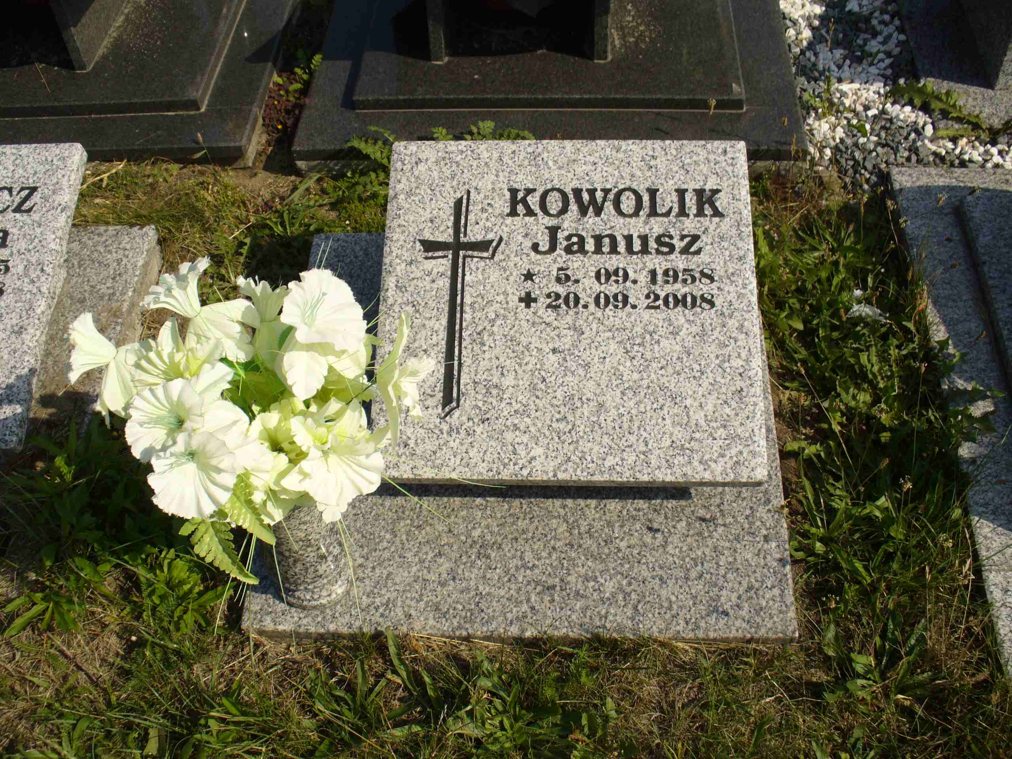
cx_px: 506
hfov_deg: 50.1
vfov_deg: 38.7
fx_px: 1082
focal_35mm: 37
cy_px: 380
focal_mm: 6.1
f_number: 5.6
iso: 80
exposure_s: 1/500
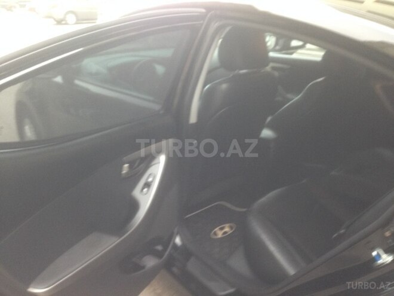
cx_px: 197
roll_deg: +0.3
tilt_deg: -22.8
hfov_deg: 55.4
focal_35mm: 33
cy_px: 148
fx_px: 376
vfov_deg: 42.9
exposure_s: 1/20
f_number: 2.4
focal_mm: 4.12
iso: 125
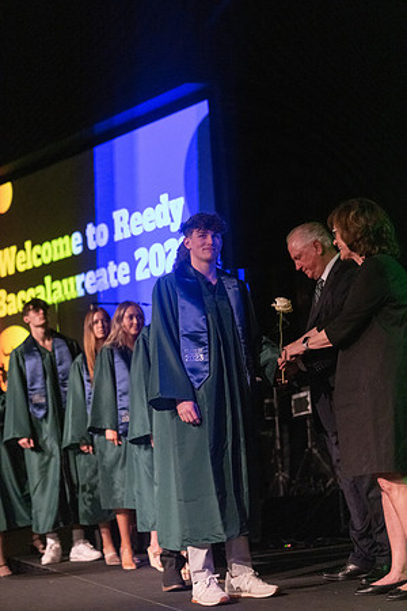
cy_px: 306
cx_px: 204
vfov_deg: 26.3
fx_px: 1306
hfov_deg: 17.7
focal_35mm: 77
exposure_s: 1/1000
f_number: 2.8
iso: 16000
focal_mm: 77
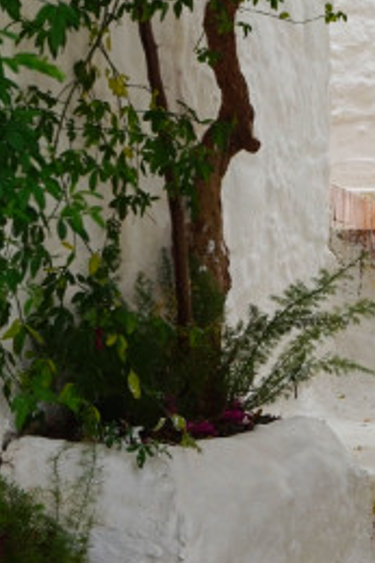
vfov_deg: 15.4
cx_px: 529
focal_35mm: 130
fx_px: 2030
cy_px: -63
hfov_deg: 10.3
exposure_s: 1/60
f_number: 6.3
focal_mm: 25
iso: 100
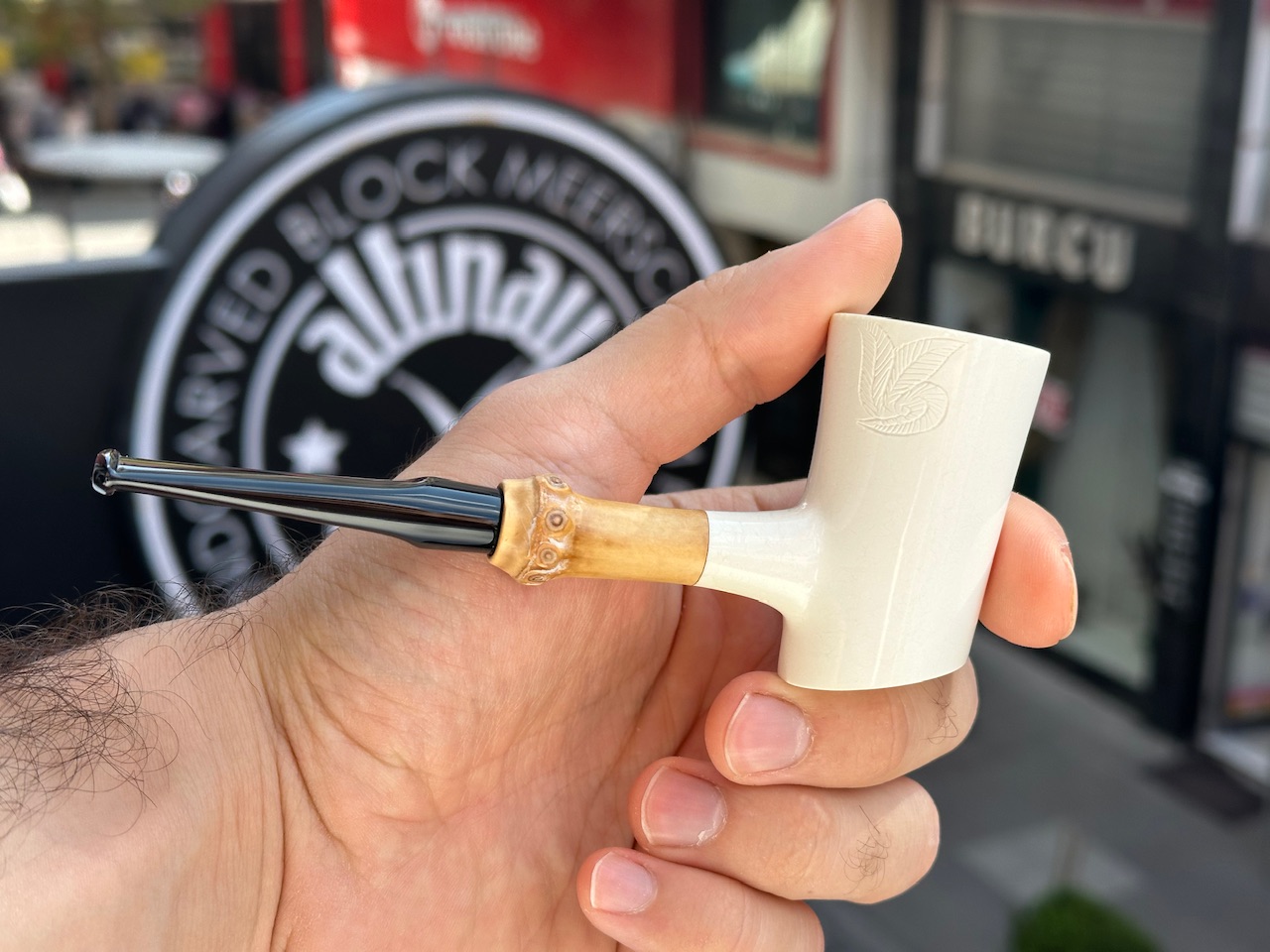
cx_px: 635
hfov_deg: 39.7
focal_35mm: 48
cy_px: 476
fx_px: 1761
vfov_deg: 30.3
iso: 64
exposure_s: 1/894
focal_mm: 6.86
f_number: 1.78
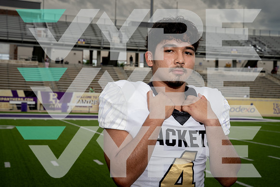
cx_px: 140
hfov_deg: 39.6
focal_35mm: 50
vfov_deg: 27.0
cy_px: 94
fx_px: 389
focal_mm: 50
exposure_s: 1/250
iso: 250
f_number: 8
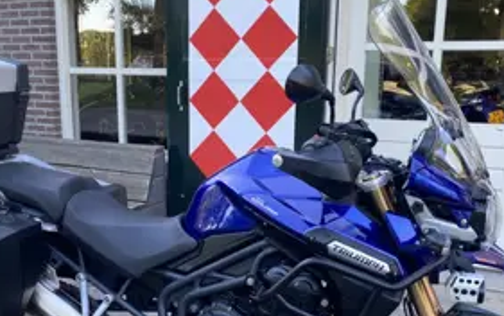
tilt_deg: -15.4
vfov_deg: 27.1
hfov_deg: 42.5
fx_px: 646
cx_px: 213
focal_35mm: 47
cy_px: 237
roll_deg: -0.9
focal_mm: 4.25
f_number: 1.8
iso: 80
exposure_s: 1/121
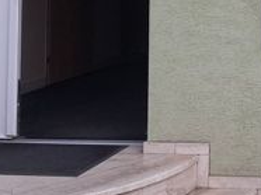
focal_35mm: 94
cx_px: 317
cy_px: -73
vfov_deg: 14.9
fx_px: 708
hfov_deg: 19.6
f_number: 1.8
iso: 50
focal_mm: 5.54
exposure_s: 1/242
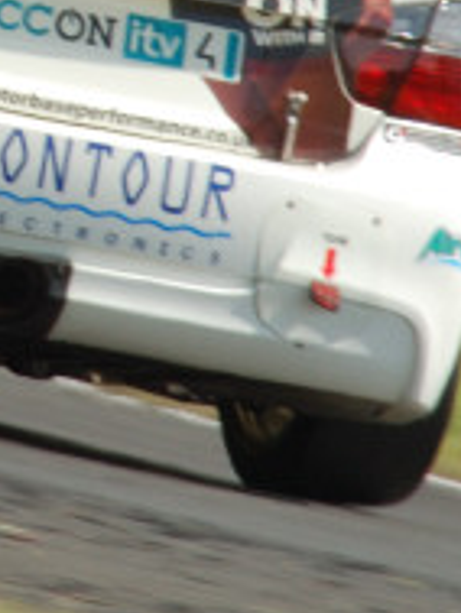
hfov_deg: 0.6
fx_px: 43224
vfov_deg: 0.8
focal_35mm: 2437
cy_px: -195
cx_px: -289
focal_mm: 400
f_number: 13
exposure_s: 1/250
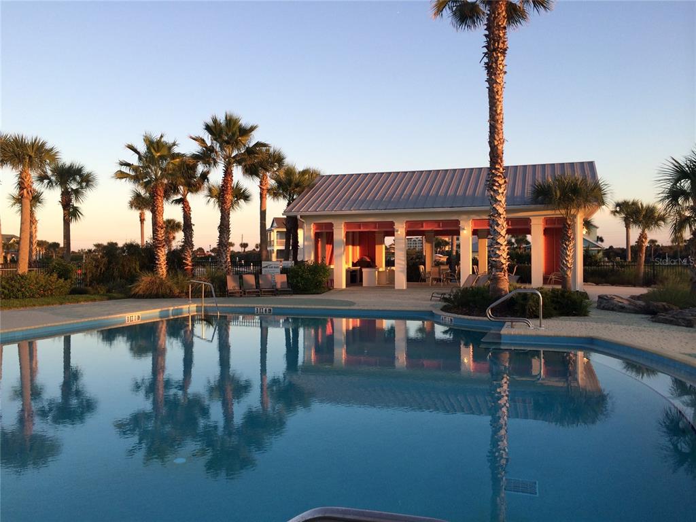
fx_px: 603
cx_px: 348
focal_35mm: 30
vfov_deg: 46.8
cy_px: 261
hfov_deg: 60.0
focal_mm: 4.12
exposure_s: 1/297
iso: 32
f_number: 2.2
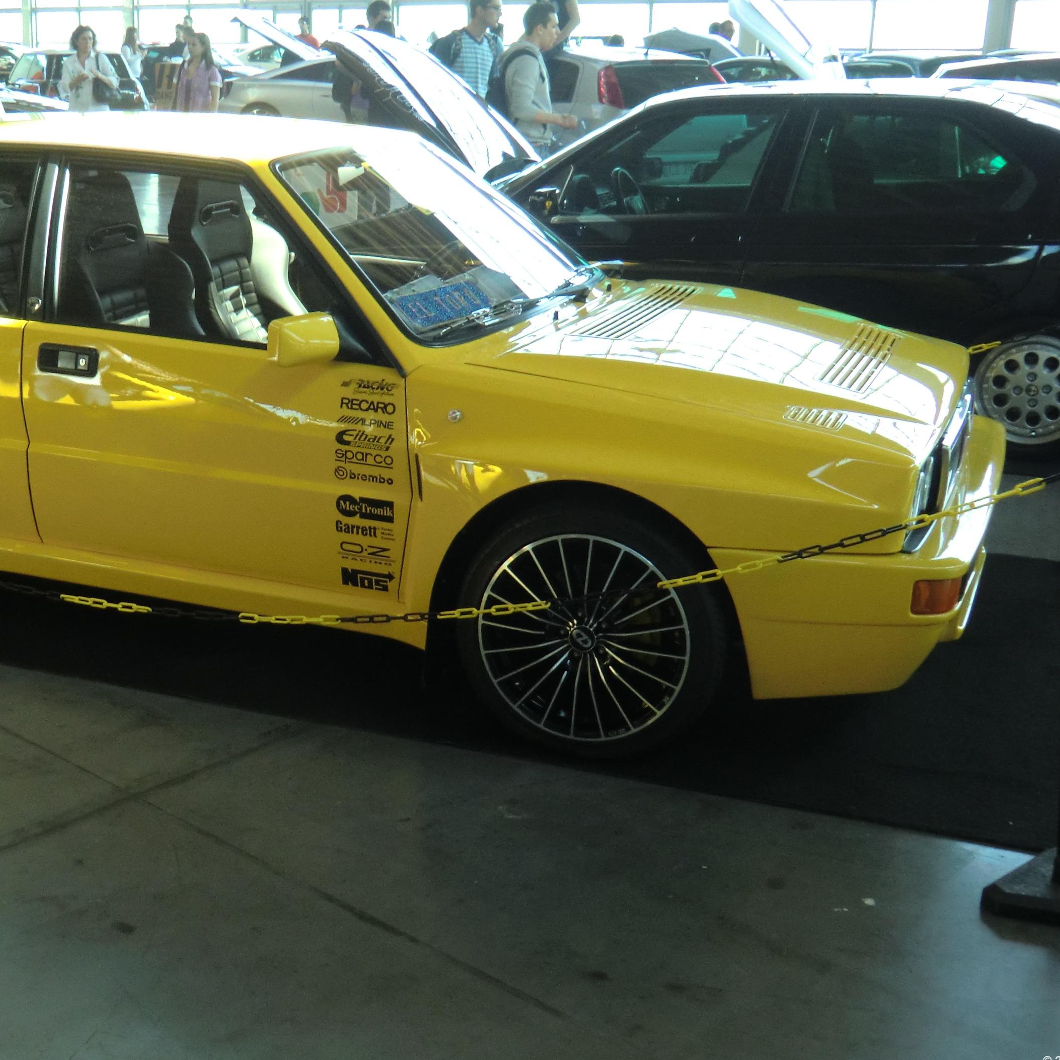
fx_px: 1559
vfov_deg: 37.5
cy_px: 482
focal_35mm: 45
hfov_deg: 36.9
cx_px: 301
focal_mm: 6.1
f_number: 3.6
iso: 200
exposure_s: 1/60
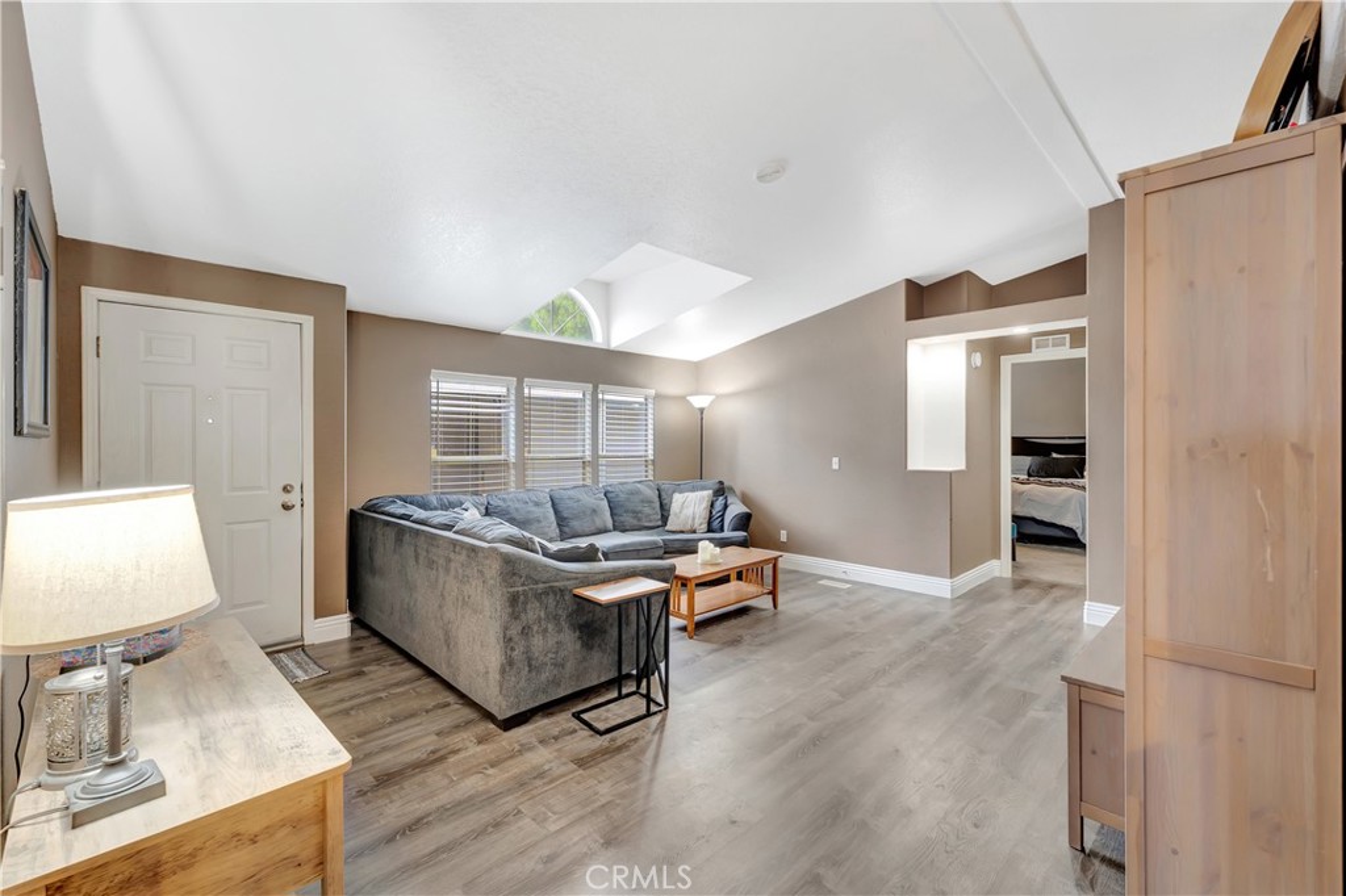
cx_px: 673
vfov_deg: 77.3
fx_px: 561
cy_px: 448
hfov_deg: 100.4
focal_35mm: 15
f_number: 5.6
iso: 100
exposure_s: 1/4
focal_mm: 10
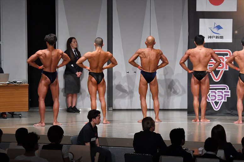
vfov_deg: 9.9
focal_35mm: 138
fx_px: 935
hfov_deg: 14.9
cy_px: 81
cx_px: 122
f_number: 5.6
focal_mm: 92
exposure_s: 1/400
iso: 6400
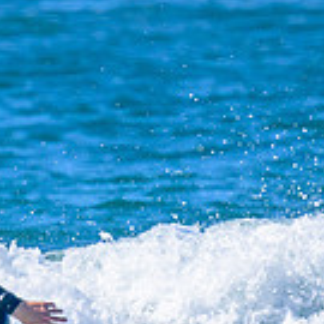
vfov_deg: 0.5
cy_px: 220
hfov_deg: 0.5
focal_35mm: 3224
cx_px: -154
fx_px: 34140
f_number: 11
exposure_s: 1/2000
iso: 1100
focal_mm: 660
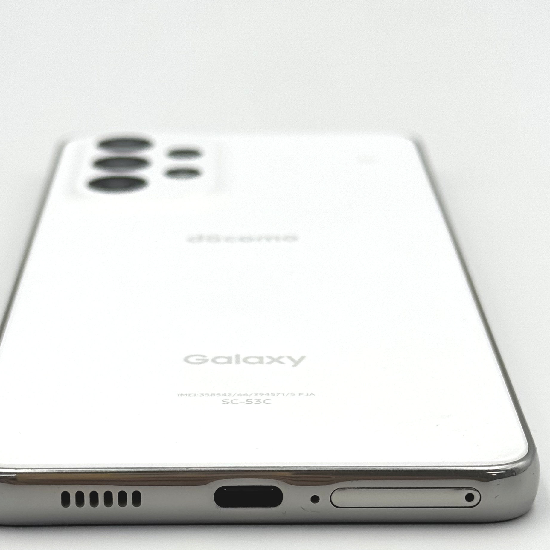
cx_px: 241
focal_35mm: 93
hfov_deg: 18.7
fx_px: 1672
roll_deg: -0.3
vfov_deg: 18.6
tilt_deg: -23.5
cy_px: 376
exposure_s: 1/531
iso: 64
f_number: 1.78
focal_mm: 6.76
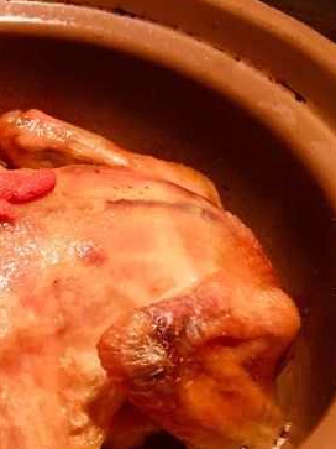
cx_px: -67
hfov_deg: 23.8
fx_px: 725
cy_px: 295
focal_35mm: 56
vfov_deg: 34.1
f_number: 2.2
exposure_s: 1/33
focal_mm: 4.15
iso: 64
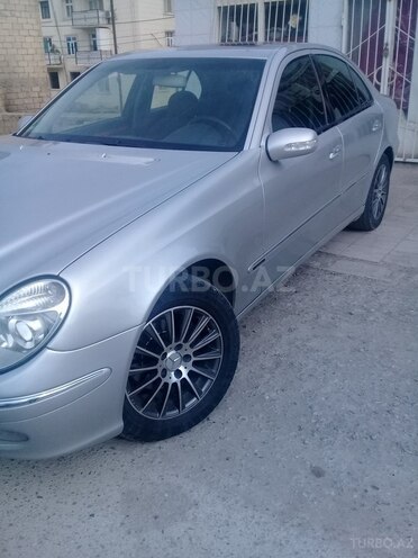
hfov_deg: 45.4
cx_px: 209
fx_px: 499
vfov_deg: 58.4
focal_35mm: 31
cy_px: 279
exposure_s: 1/1009
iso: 64
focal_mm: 3.3
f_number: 2.2
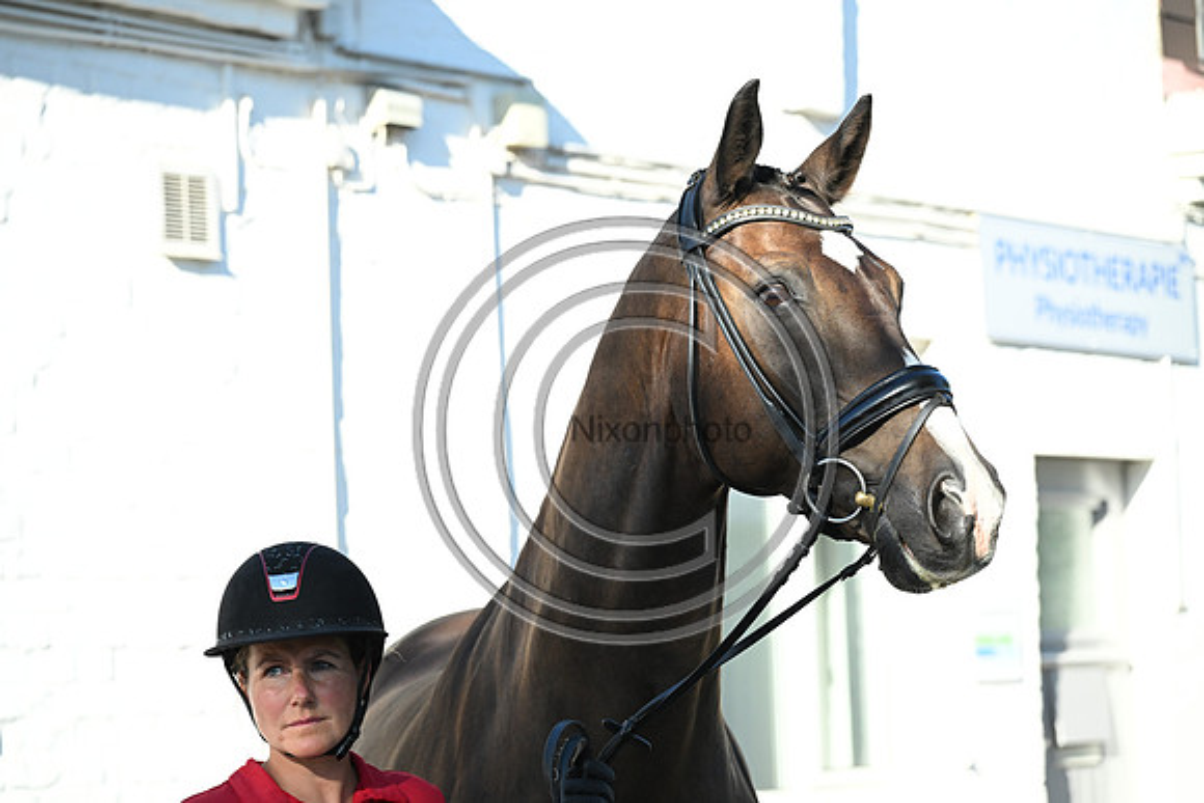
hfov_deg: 18.6
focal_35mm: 110
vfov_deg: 12.5
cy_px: 402
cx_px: 602
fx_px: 3680
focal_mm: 110
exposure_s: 1/2500
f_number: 5
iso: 1800
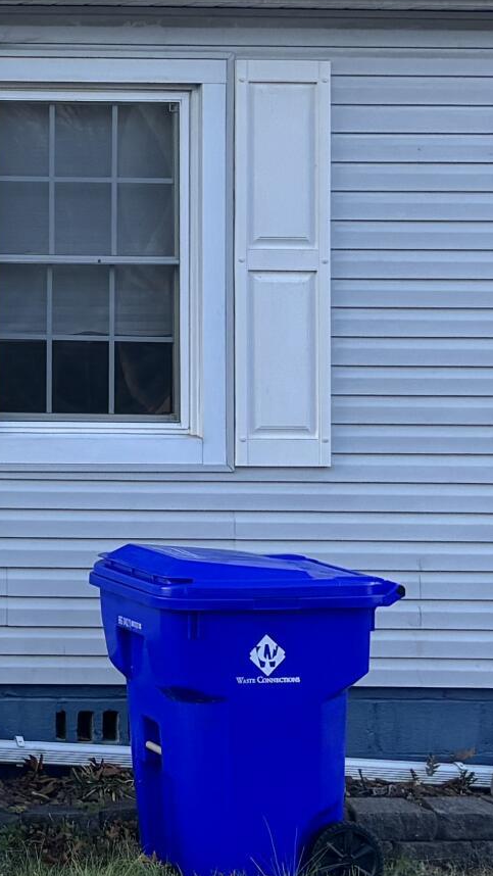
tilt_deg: +1.6
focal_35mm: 99
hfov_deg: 10.8
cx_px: -600
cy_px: 155
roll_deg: -0.5
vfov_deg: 21.3
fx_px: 2299
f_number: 1.6
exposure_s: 1/887
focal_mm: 5.96
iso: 50
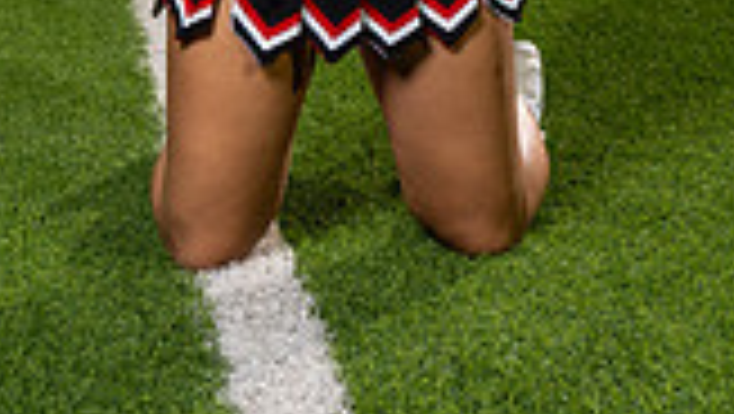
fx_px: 2143
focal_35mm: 110
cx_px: 428
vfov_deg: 9.9
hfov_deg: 19.4
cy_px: -513
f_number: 4.5
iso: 640
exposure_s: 1/250
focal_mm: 38
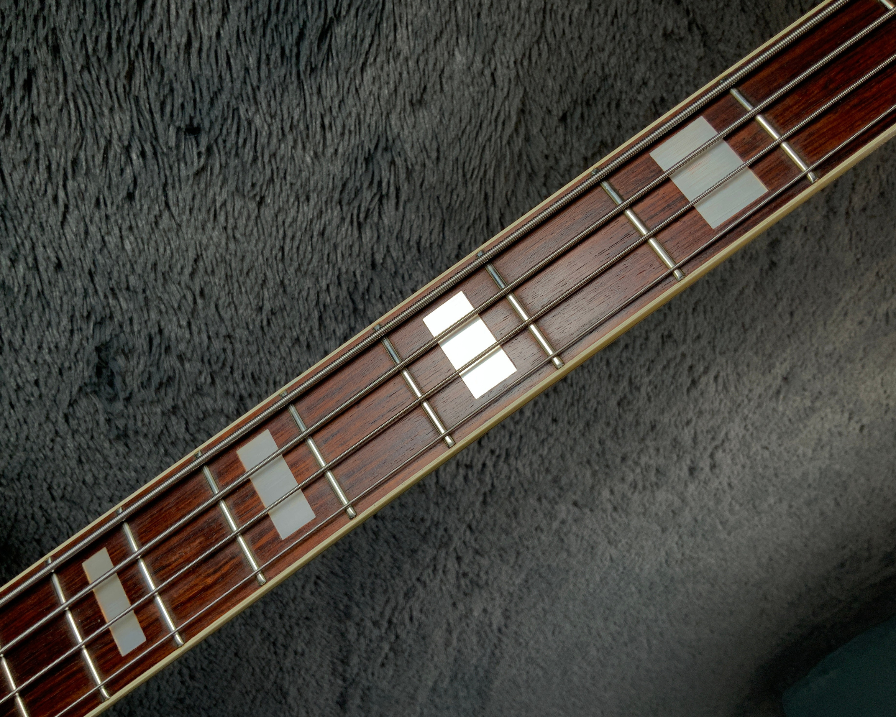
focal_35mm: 31
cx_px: 418
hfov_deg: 57.1
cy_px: 359
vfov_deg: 47.1
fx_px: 822
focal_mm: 3
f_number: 1.8
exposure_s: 1/312
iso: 20
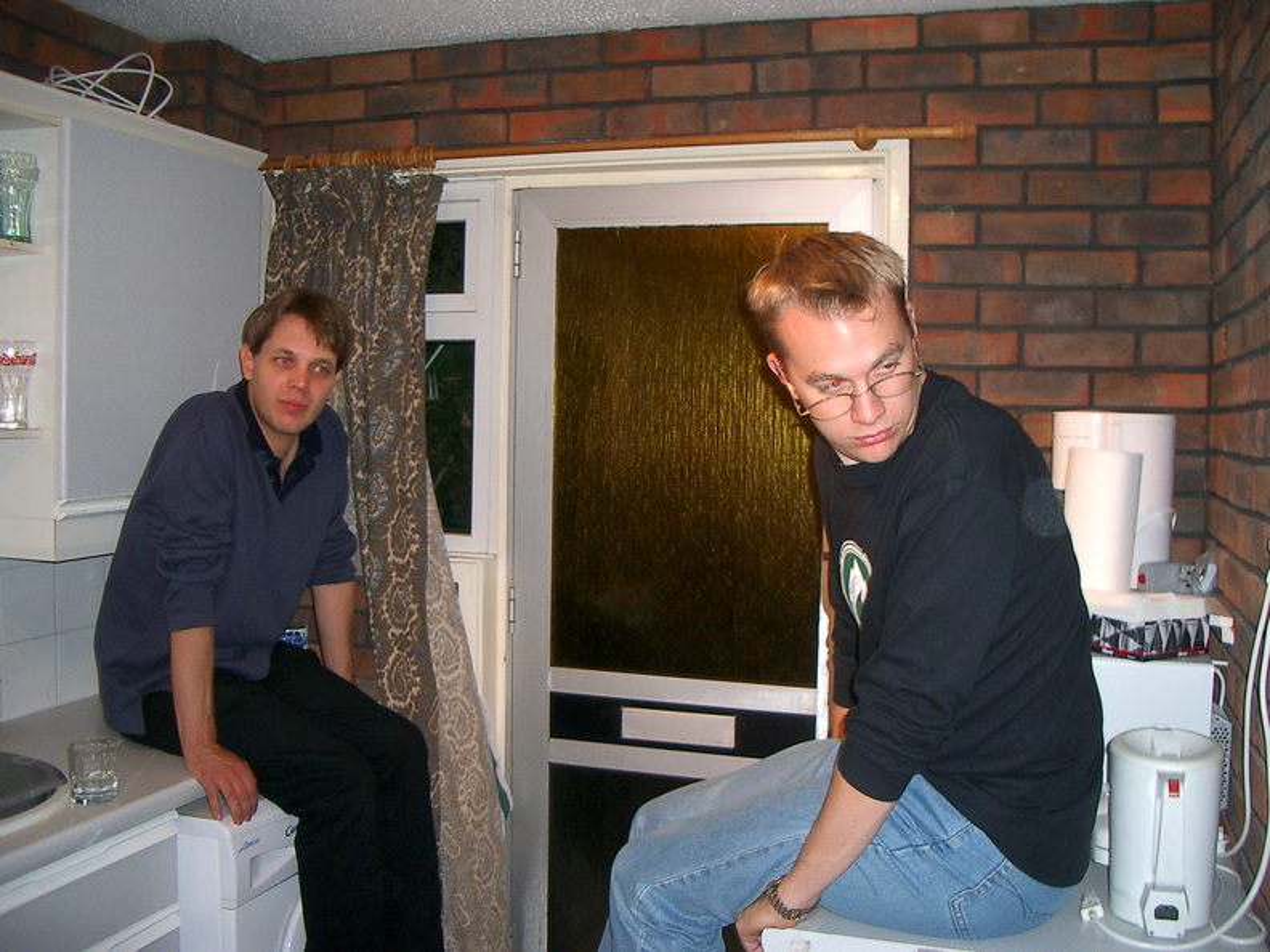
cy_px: 476
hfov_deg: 52.6
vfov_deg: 40.7
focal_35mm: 35
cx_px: 635
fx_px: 1284
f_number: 2.6
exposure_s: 1/40
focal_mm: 5.8
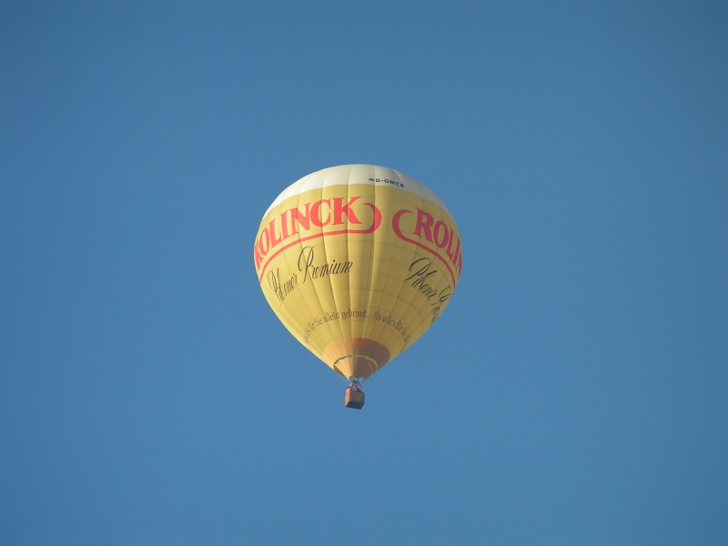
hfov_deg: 5.2
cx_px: 364
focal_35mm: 380
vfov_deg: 3.9
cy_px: 273
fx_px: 7992
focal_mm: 58
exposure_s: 1/640
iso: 50
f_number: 3.5
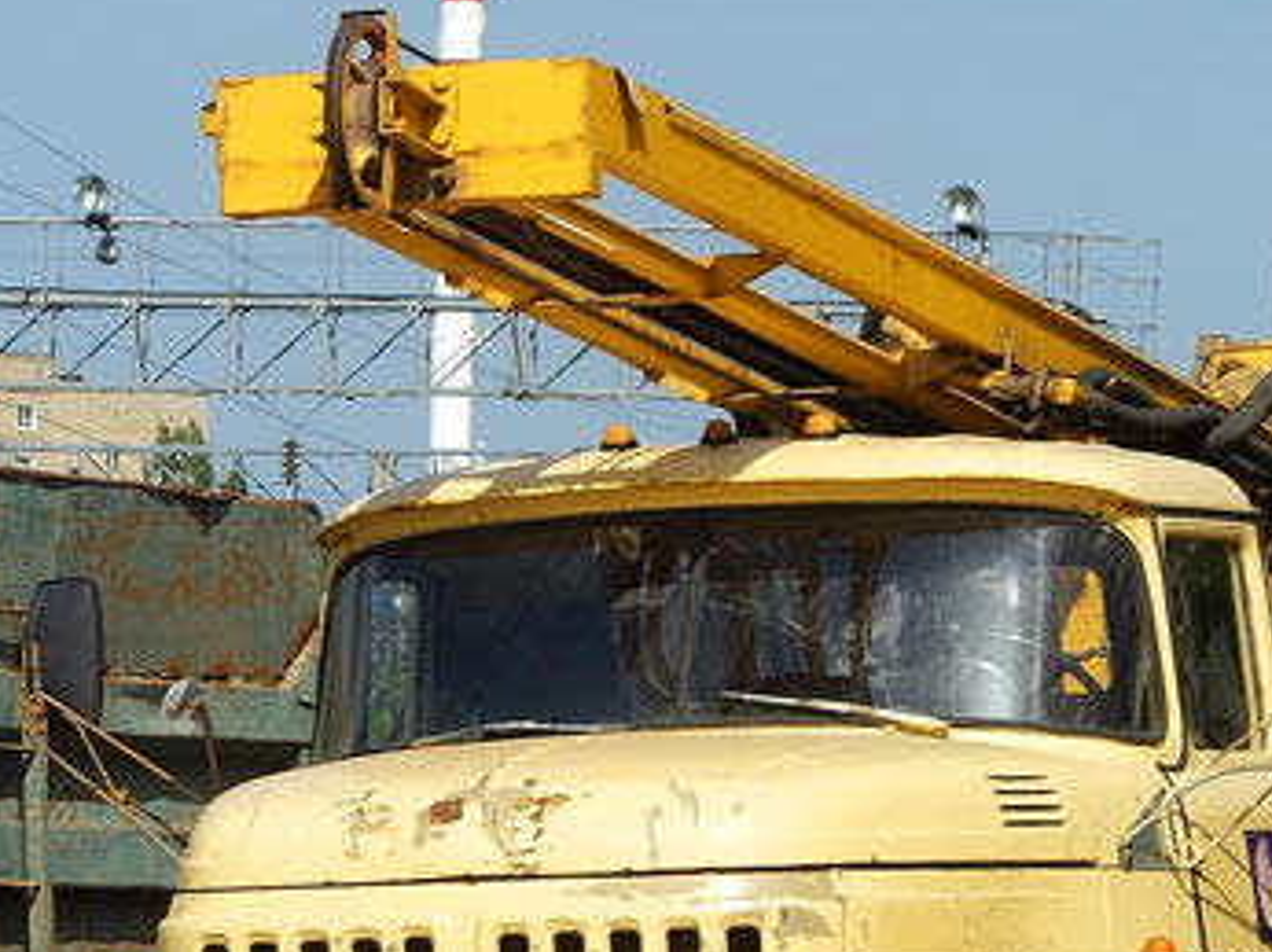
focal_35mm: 297
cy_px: 504
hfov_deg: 6.6
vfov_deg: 5.0
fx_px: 10906
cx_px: -99
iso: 125
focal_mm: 33.2
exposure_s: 1/500
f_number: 7.1
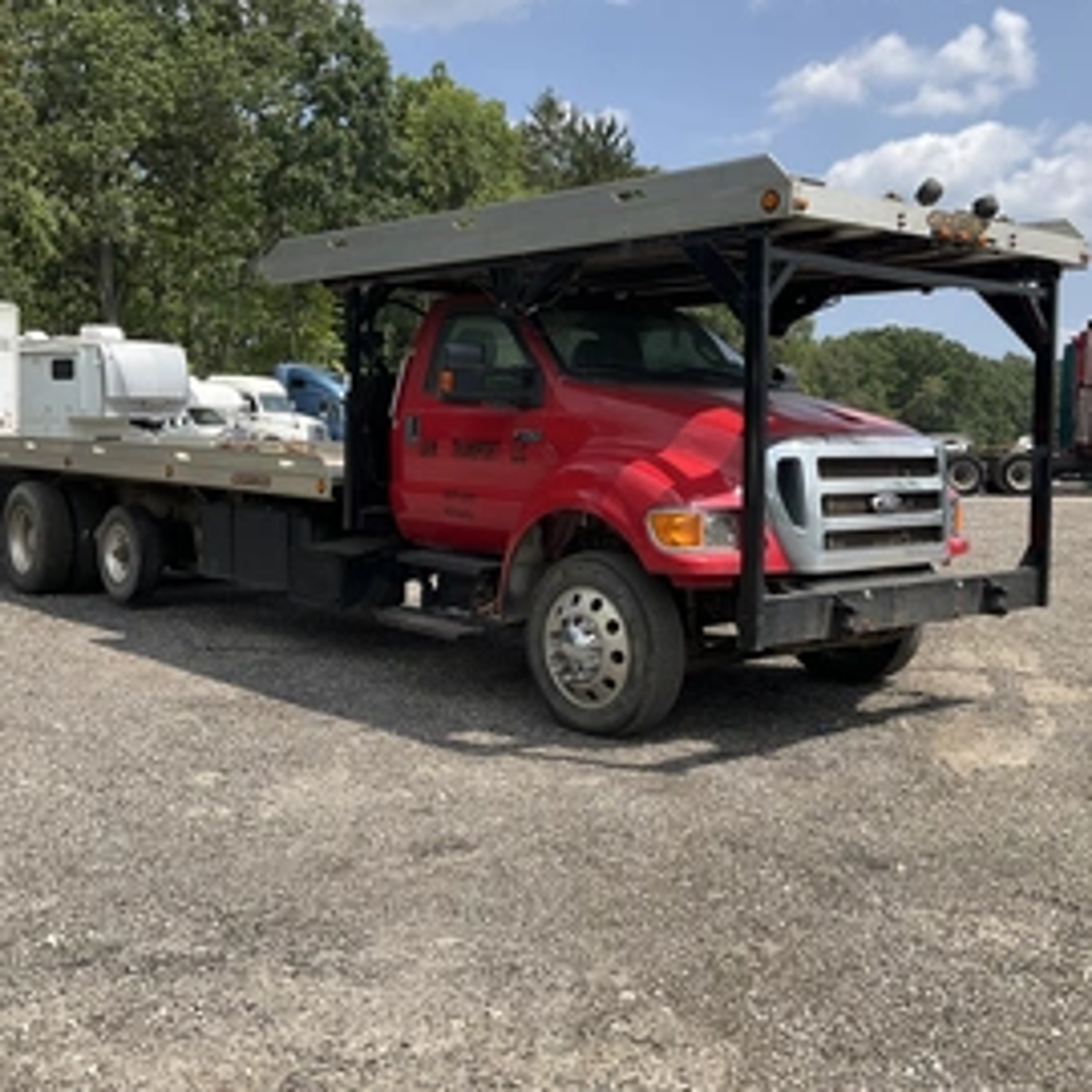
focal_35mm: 38
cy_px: 497
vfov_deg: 43.8
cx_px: 550
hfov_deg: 43.9
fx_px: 1356
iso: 25
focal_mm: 3
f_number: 1.8
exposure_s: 1/1534
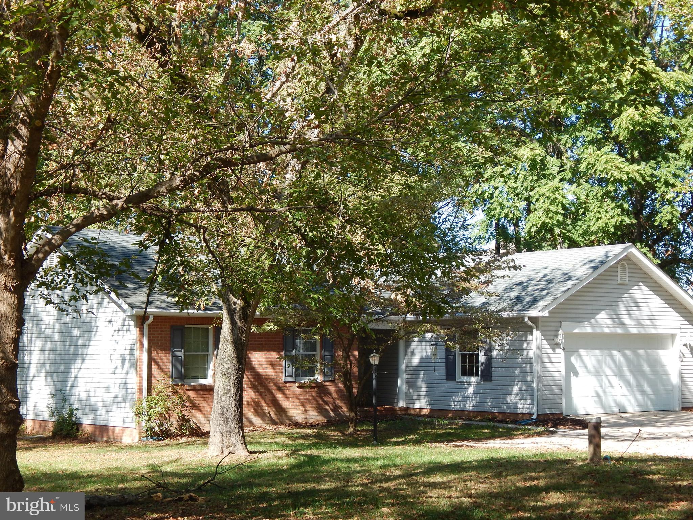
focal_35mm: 61
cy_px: 260
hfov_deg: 31.7
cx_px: 346
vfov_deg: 24.0
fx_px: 1221
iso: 125
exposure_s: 1/320
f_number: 4
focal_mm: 10.9
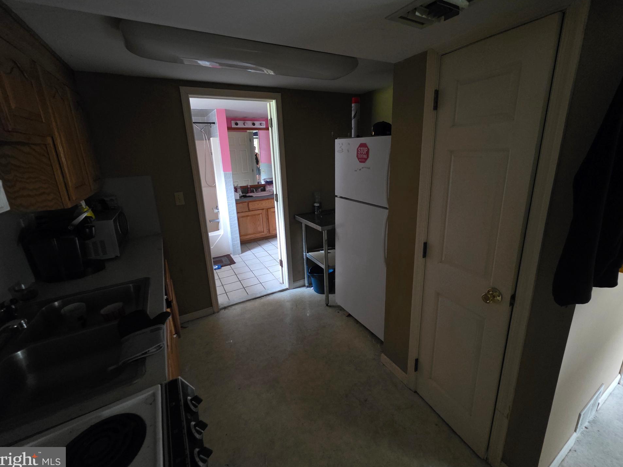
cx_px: 319
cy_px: 222
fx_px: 252
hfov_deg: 102.0
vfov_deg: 85.6
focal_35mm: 14
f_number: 1.9
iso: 1600
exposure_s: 1/24
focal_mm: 2.2
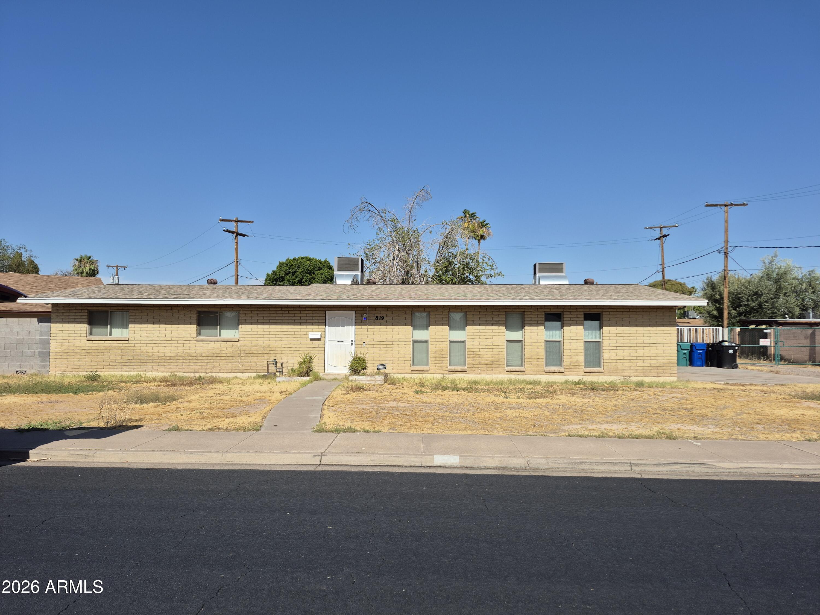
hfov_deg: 73.9
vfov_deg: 58.9
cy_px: 308
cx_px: 410
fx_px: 545
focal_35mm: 23
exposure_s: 1/2512
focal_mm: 5.4
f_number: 1.8
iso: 25
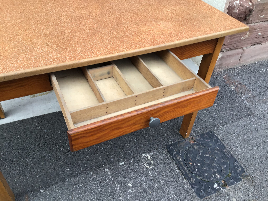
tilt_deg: -41.1
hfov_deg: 58.4
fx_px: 240
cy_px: 100
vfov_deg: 45.4
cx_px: 134
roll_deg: -3.2
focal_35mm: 31
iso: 25
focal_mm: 3.3
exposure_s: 1/50
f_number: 2.4
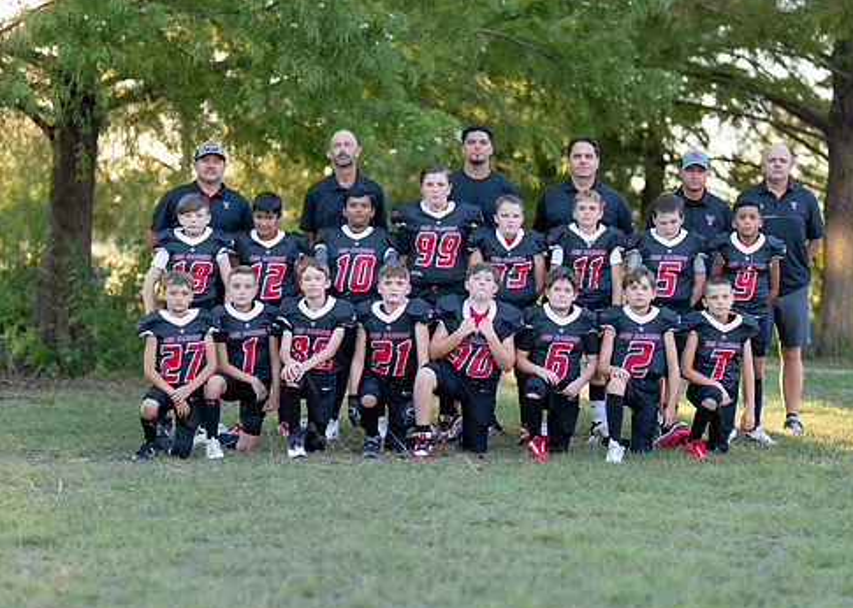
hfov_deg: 25.8
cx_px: 462
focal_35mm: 77
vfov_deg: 18.5
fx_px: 1865
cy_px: 306
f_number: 1.2
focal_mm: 50
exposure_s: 1/1250
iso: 200
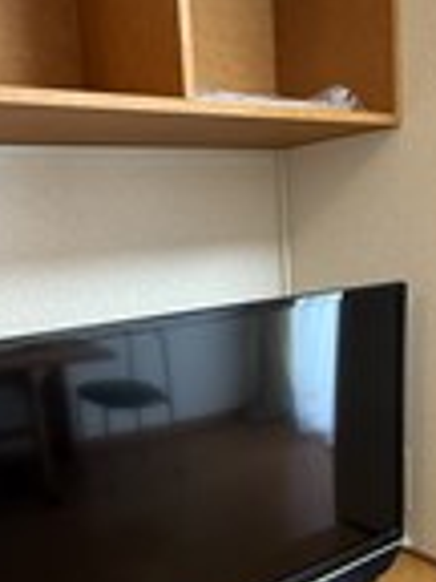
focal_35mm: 39
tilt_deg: -8.2
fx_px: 655
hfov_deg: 36.8
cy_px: 344
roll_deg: +3.7
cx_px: 198
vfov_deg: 47.6
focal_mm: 2.22
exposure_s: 1/50
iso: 400
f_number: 2.2
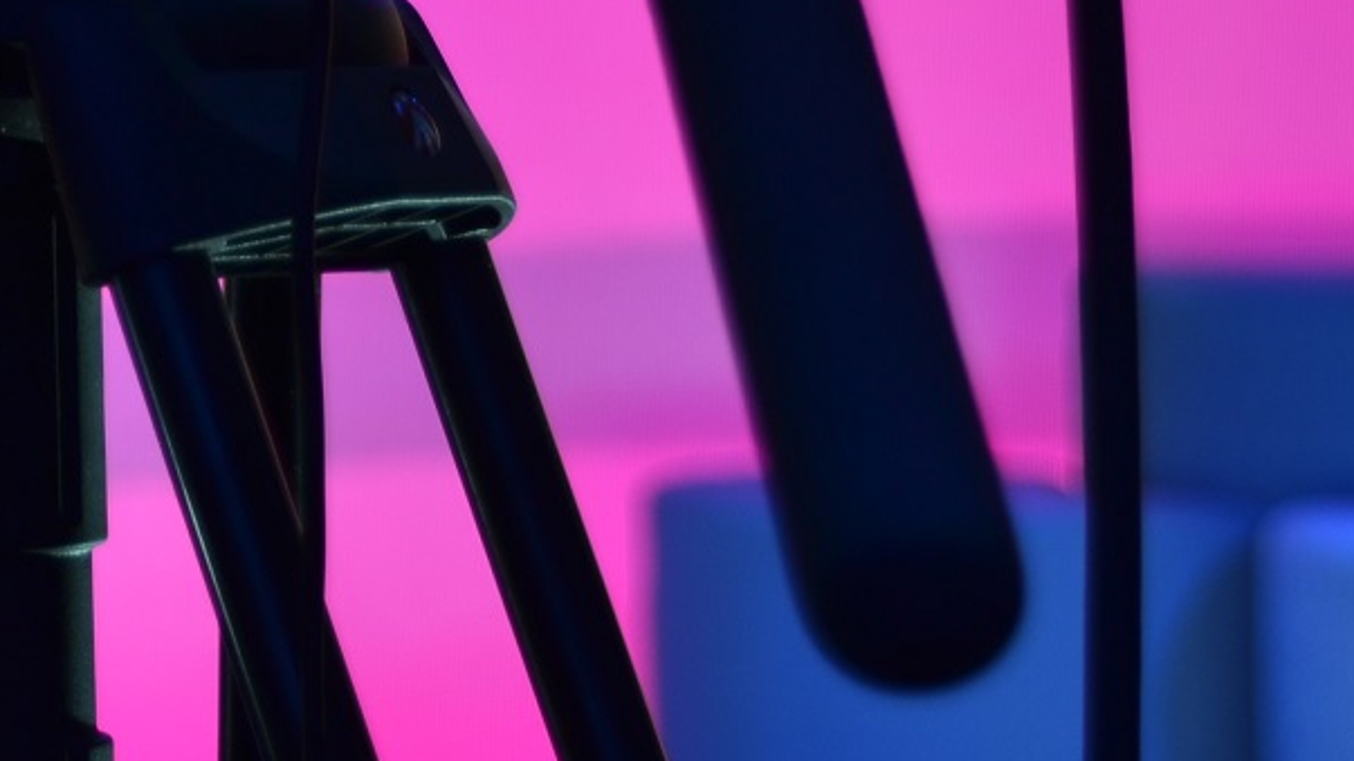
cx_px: -609
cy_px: -418
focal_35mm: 220
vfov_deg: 5.5
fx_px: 7898
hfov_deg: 9.5
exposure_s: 1/6
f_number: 5
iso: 100
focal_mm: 44
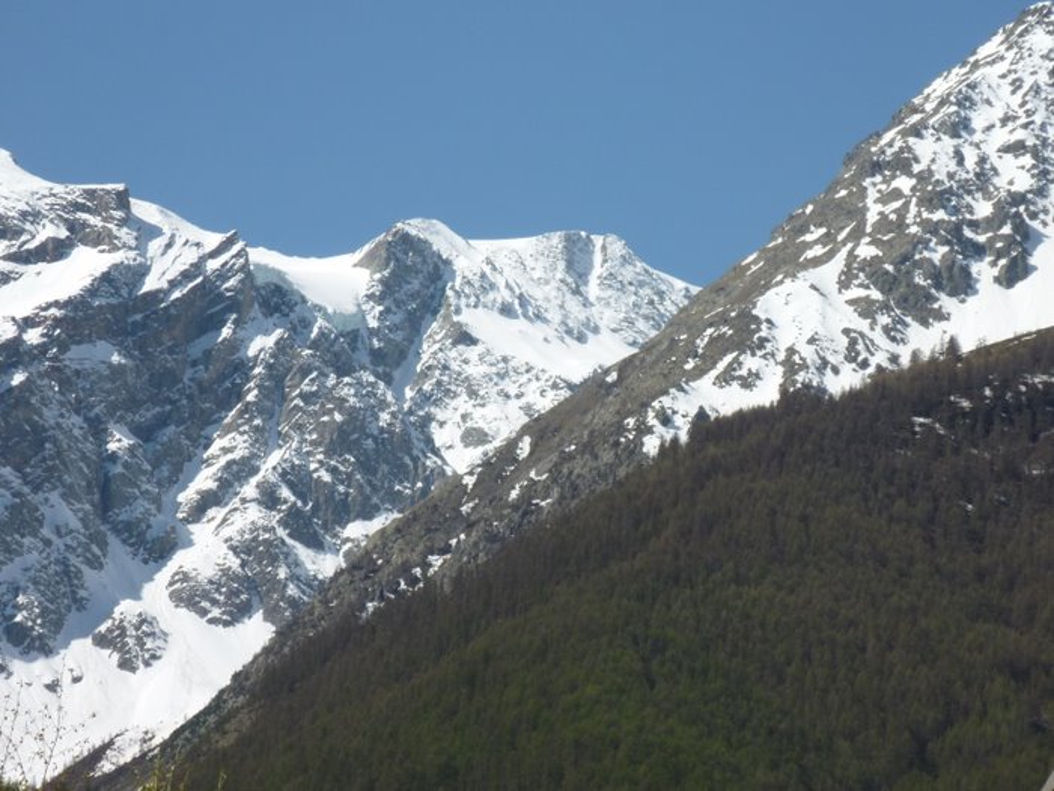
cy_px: 396
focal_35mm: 157
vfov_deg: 9.5
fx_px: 4780
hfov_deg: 12.6
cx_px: 527
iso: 80
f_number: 5.9
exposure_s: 1/400
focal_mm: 22.8
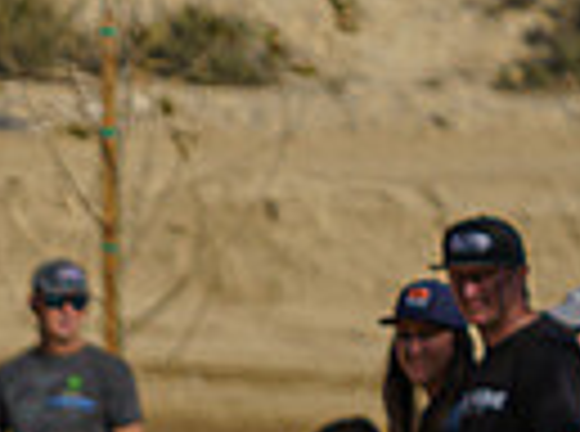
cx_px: -611
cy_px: 749
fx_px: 16892
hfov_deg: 2.0
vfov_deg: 1.5
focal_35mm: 1011
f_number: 5.6
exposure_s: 1/1000
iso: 100
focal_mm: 230
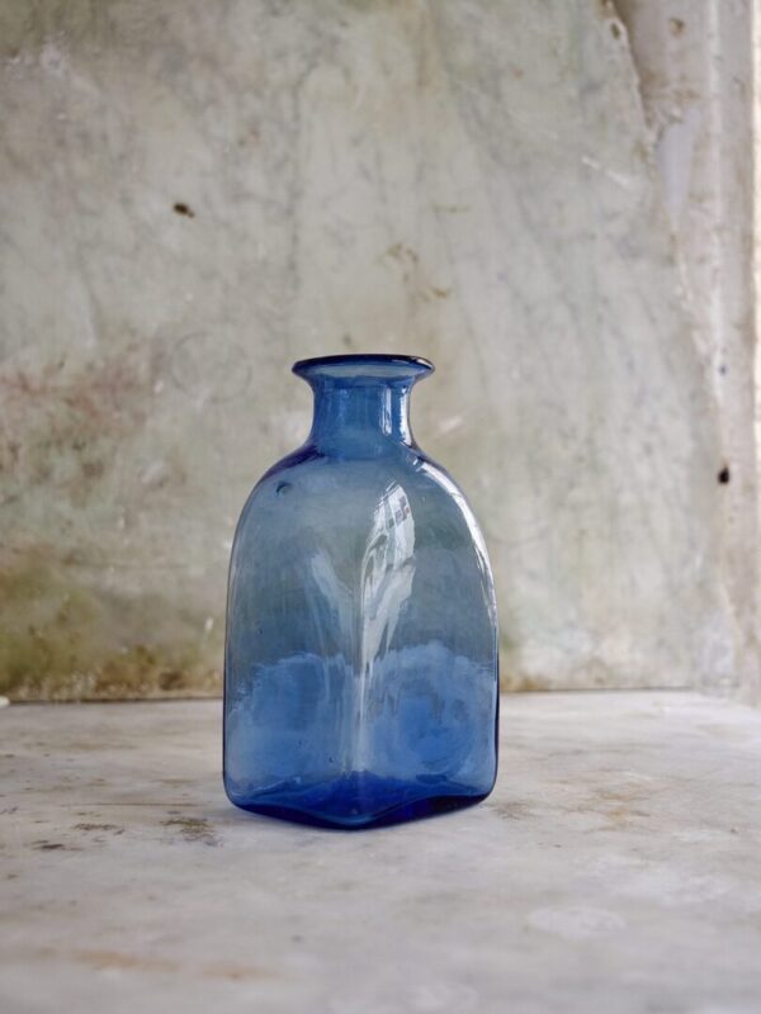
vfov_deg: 39.7
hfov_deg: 30.3
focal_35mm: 48
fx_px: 1407
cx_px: 380
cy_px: 507
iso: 320
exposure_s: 1/60
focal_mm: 24
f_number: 3.5
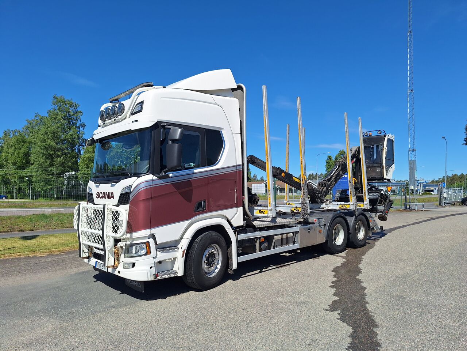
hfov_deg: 73.9
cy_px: 176
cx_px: 234
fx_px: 310
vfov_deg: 58.9
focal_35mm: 23
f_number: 1.8
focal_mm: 5.54
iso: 40
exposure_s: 1/4184
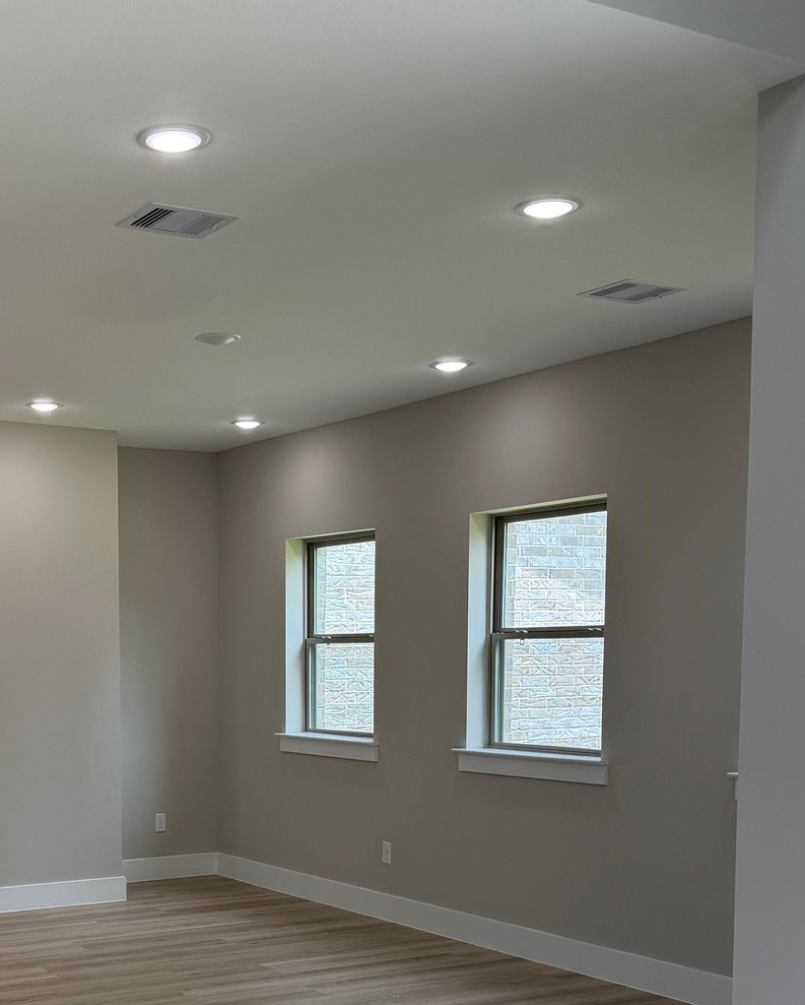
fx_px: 1400
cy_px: 784
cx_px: 182
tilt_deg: -6.0
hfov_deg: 31.4
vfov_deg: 38.3
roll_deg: +1.4
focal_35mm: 47
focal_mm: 6.76
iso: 80
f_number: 1.78
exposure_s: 1/224
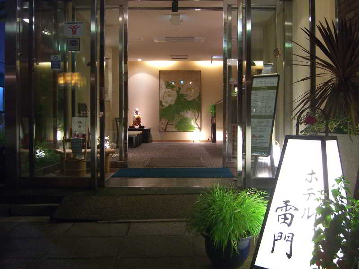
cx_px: 180
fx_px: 394
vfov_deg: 37.7
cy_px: 134
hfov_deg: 49.0
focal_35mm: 38
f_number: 2.8
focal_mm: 7.9
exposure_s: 1/15
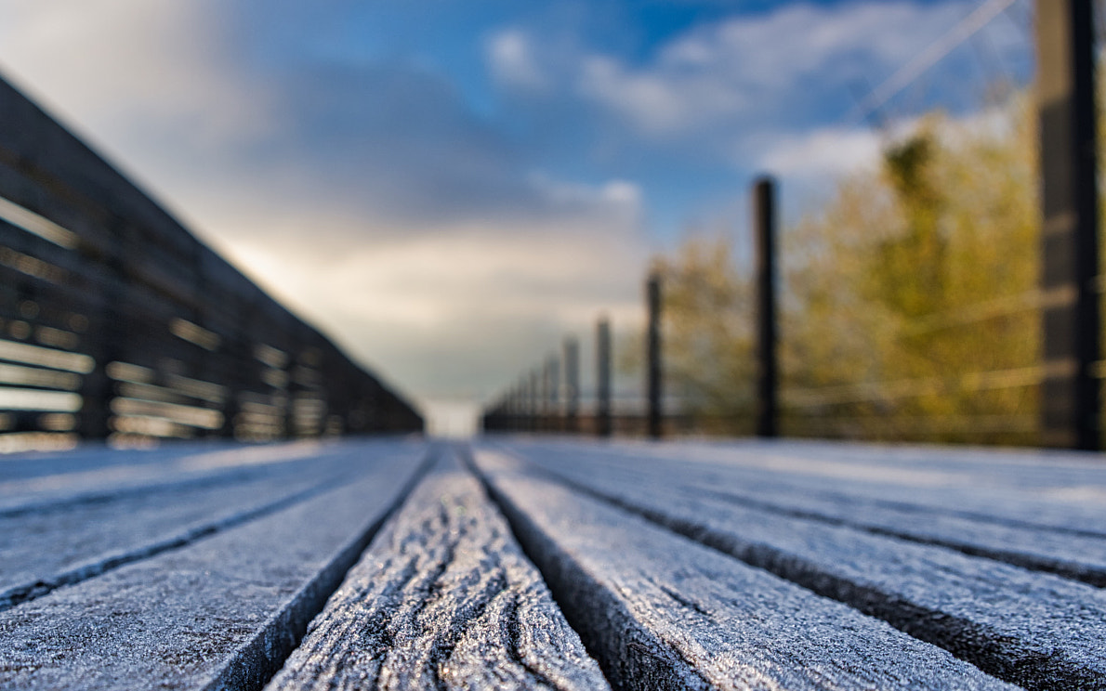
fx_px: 1115
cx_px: 439
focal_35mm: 37
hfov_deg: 52.4
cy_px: 436
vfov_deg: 34.3
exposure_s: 1/60
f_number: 5
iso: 200
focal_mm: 18
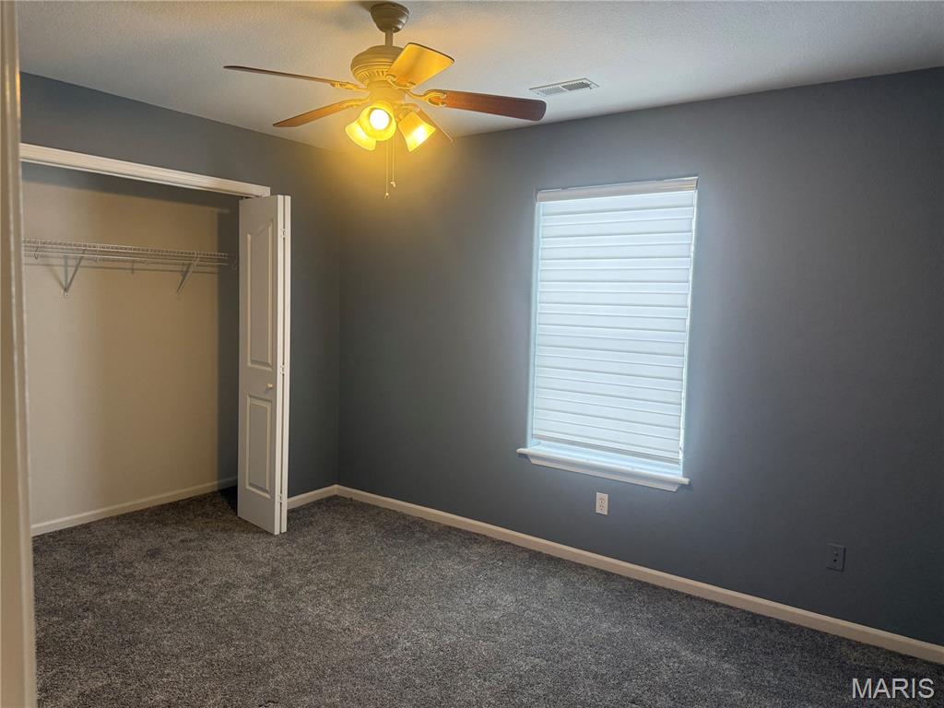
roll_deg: -1.3
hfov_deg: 71.6
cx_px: 472
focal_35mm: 24
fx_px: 654
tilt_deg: -3.6
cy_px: 354
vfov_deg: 56.8
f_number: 1.78
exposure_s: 1/120
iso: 250
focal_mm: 6.76
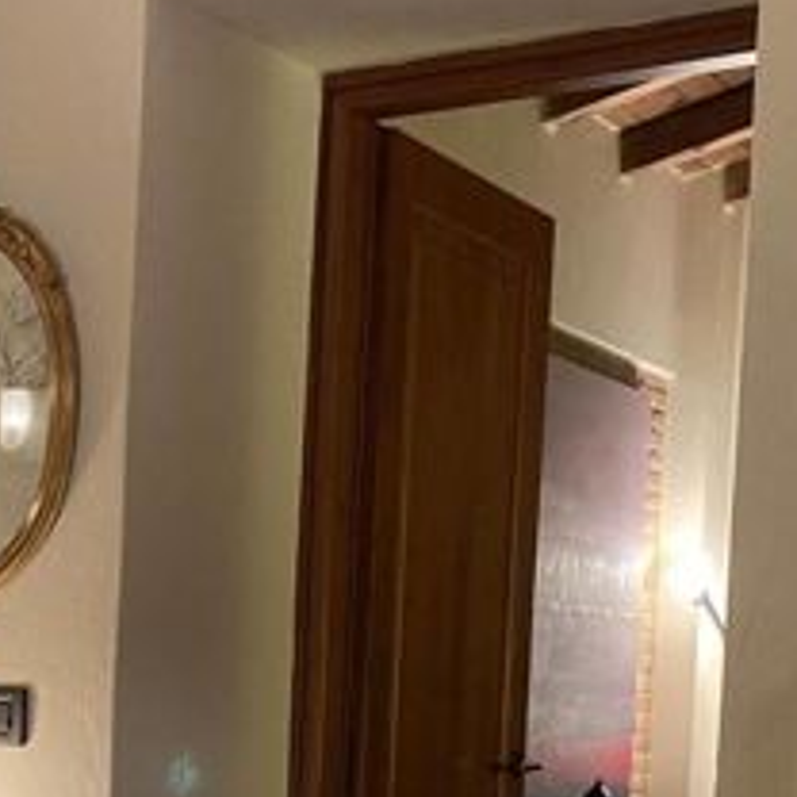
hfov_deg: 21.5
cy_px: 782
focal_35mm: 78
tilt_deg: -4.1
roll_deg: -1.1
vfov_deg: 21.5
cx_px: 10
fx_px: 2032
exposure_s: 1/33
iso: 500
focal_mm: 4.25
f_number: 1.8
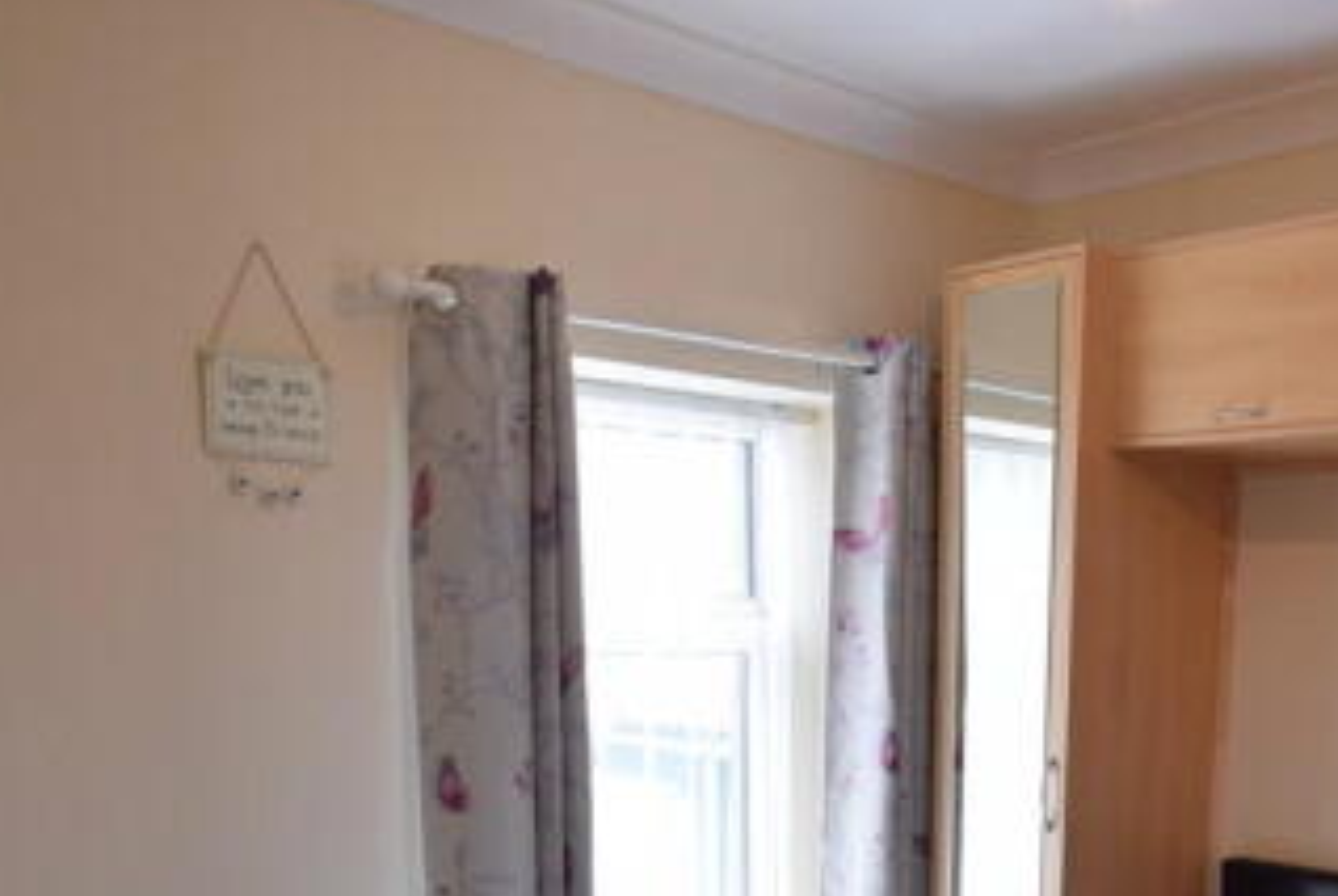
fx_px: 1377
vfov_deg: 32.9
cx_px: 1010
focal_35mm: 37
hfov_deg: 49.7
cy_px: 911
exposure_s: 1/125
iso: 400
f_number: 5.6
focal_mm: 12
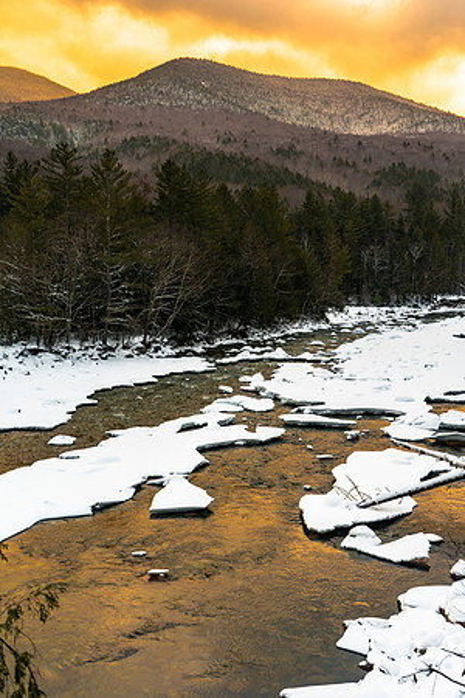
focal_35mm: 42
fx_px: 814
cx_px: 232
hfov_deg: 31.9
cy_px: 349
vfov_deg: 46.4
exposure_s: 1/30
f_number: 4.5
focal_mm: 42
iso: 160
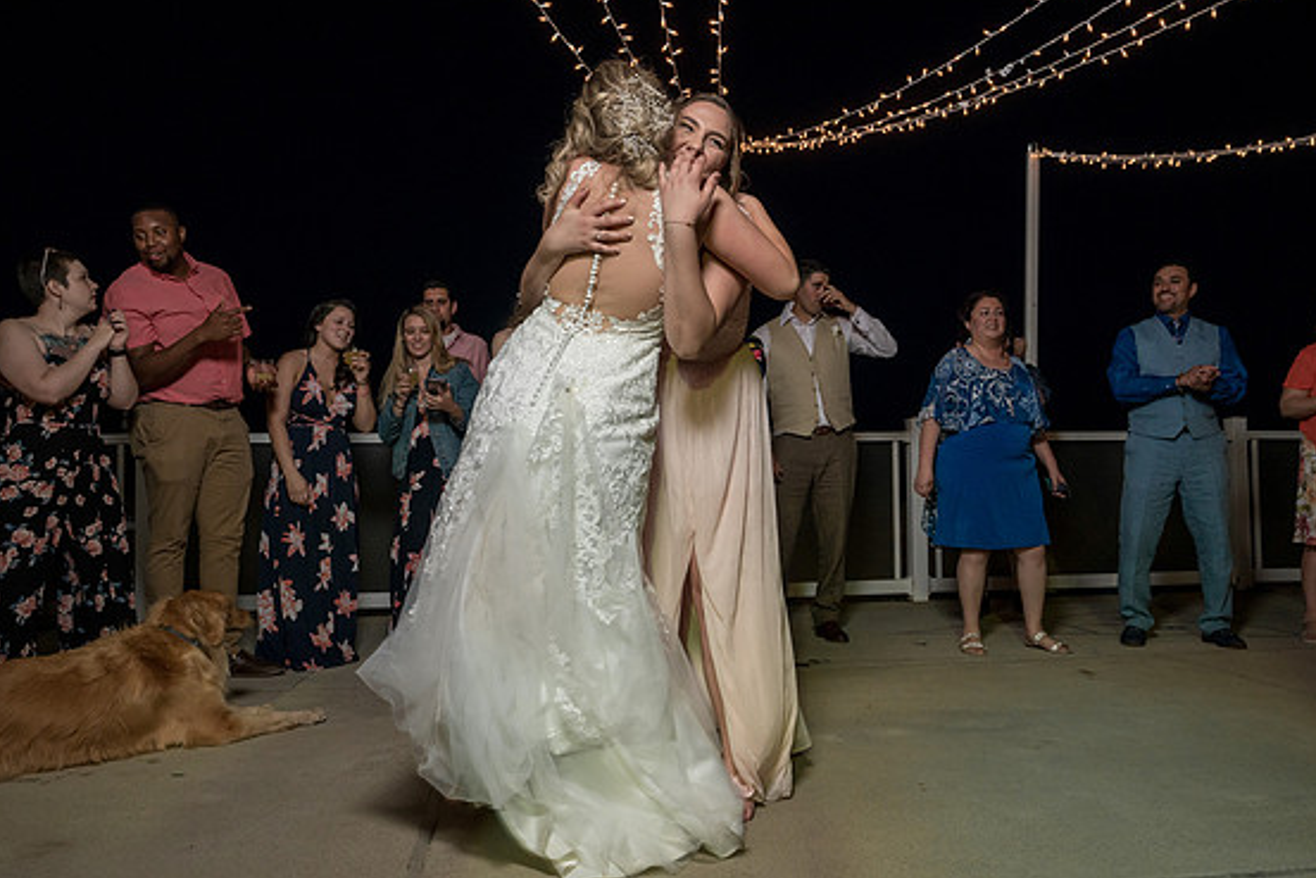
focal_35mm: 28
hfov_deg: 65.4
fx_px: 1024
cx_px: 685
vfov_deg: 46.4
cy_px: 451
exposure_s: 1/100
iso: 2000
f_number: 5.6
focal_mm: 22
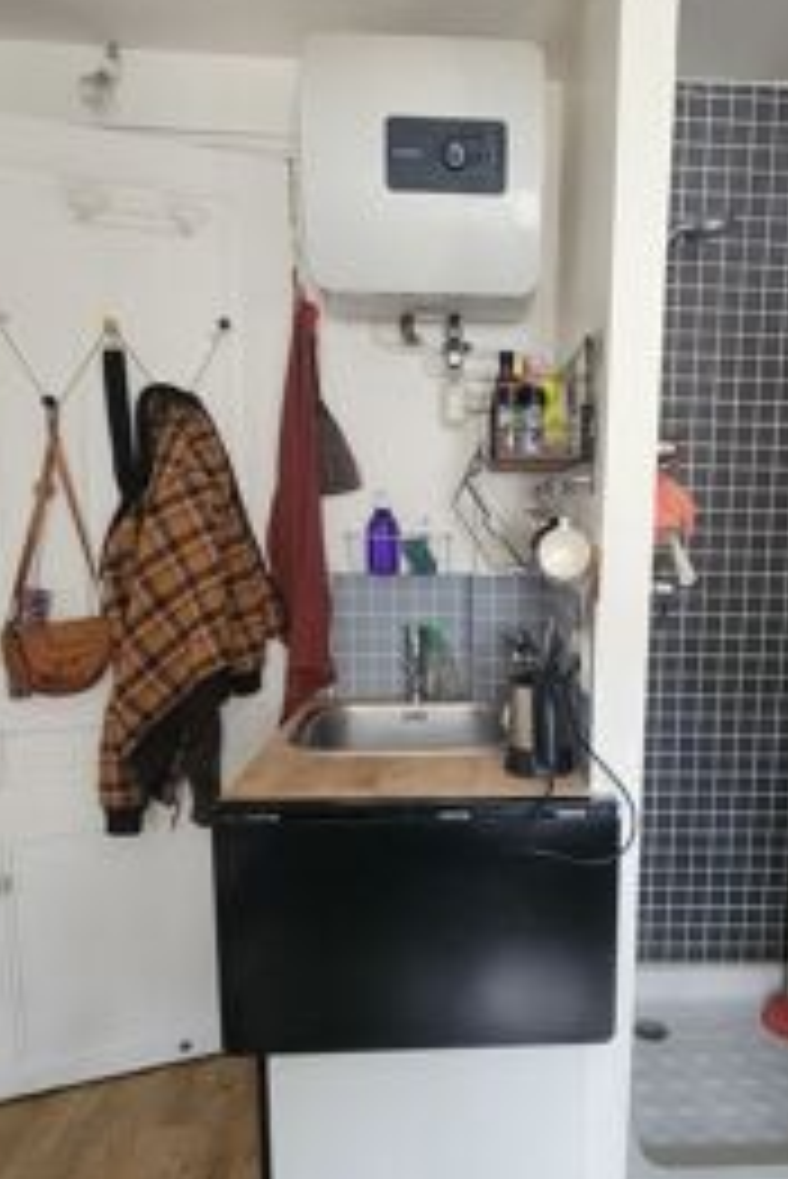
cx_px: 500
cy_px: 641
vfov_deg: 78.4
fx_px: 721
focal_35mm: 22
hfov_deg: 56.5
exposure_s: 1/50
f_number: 2.2
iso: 400
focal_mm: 2.2
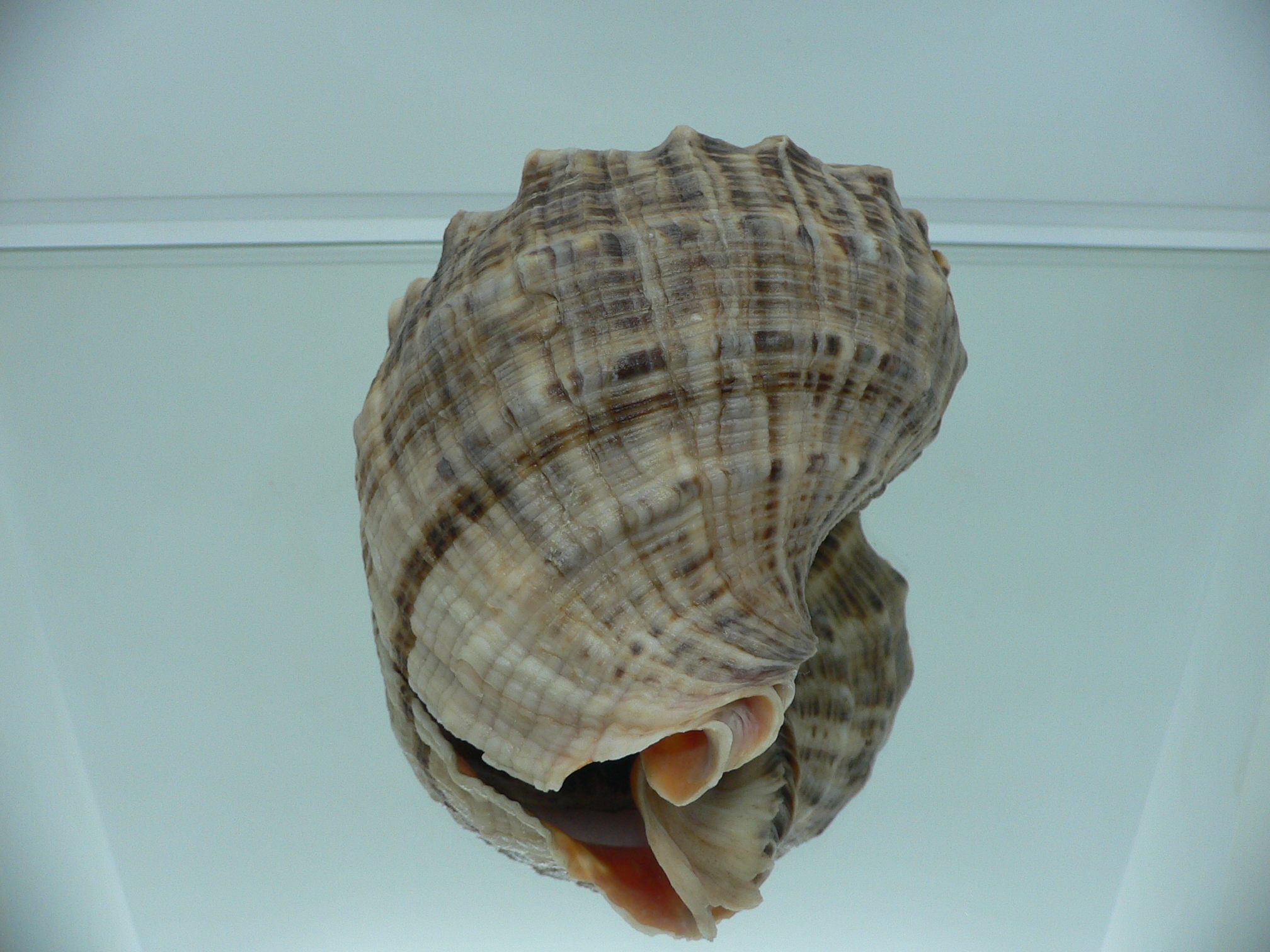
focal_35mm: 35
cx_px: 635
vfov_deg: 40.7
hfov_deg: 52.6
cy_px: 476
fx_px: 1284
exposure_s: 1/60
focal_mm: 4.6
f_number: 2.8
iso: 80
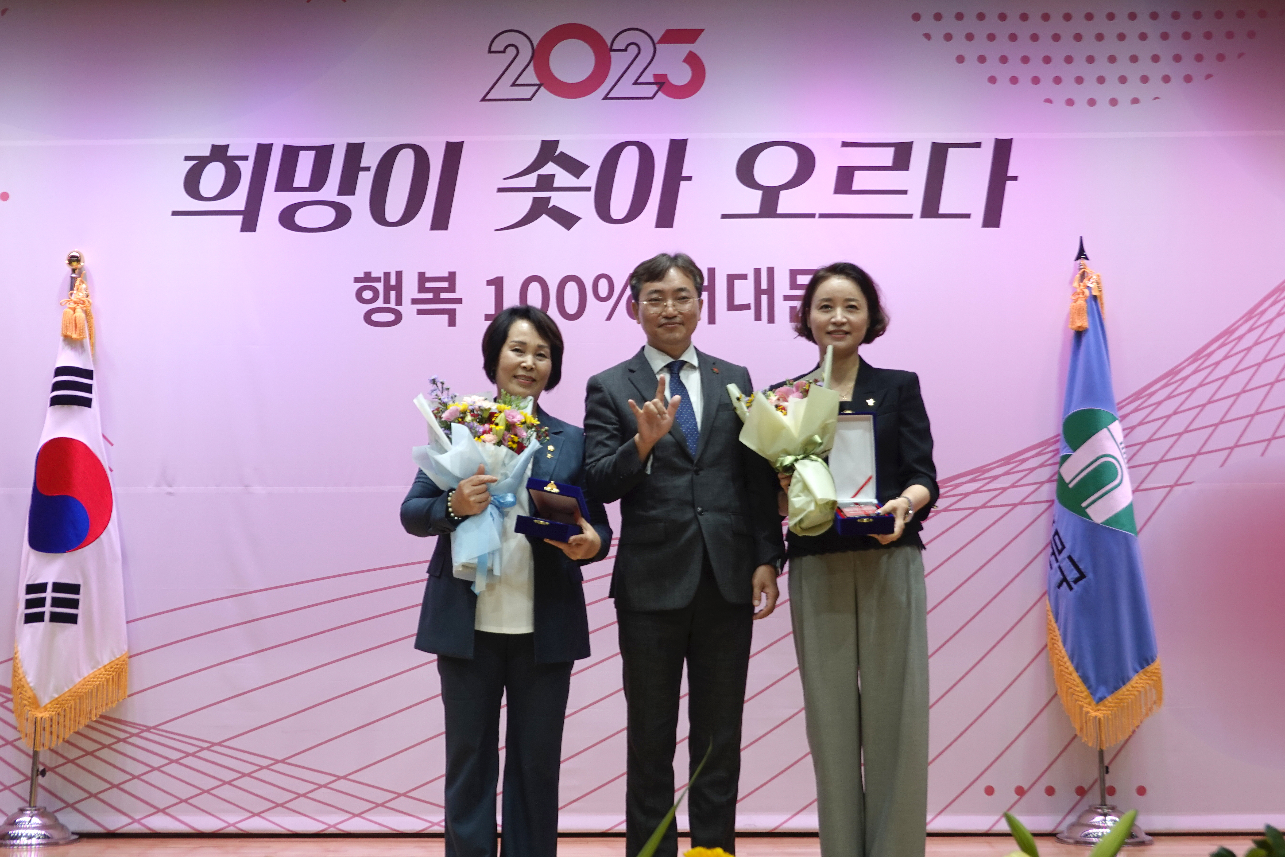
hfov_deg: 43.6
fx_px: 1606
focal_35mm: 45
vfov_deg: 29.9
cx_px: 642
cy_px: 428
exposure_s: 1/50
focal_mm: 16.54
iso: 125
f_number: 4
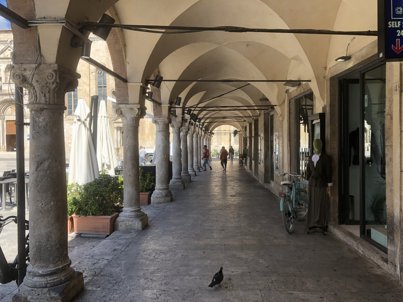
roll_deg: +1.2
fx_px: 326
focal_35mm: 28
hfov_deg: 63.4
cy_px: 151
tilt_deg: -2.0
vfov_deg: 49.7
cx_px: 202
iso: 20
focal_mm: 4
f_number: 1.8
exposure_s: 1/558
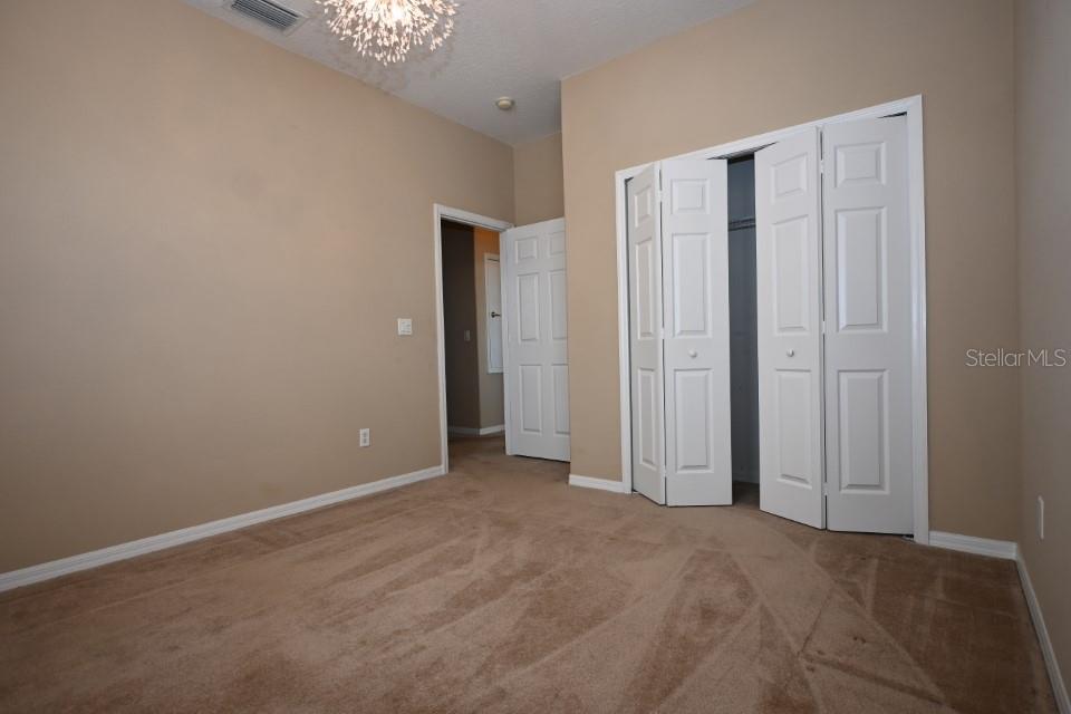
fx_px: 535
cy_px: 357
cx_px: 536
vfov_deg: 67.4
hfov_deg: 90.0
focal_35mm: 18
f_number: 4
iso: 220
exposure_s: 1/60
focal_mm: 12
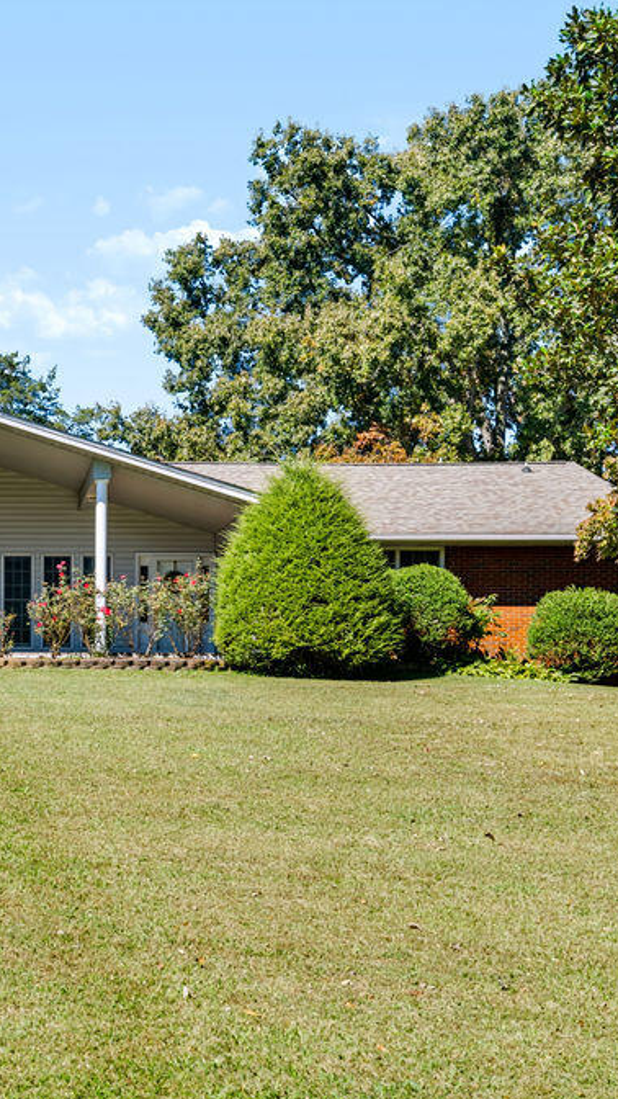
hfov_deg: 22.3
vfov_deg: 40.6
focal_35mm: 51
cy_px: 552
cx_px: -54
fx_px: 1486
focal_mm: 32
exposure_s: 1/1600
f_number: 6.3
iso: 100
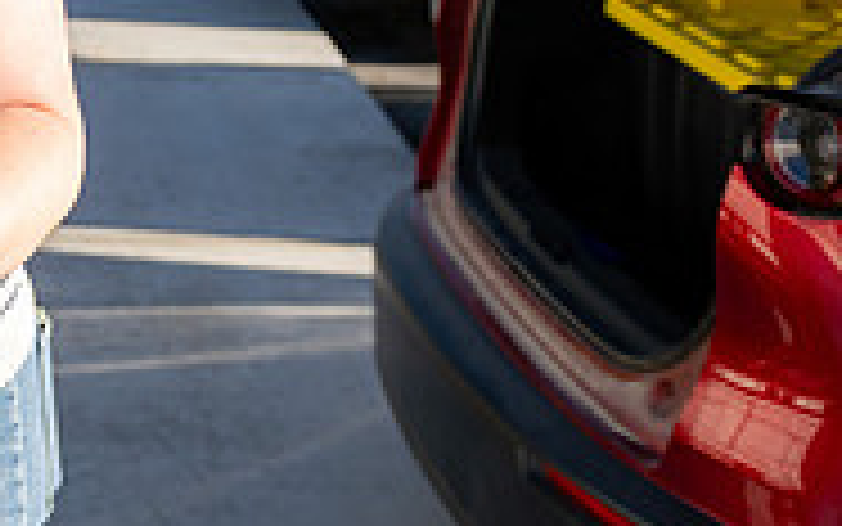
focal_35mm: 76
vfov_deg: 16.9
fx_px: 1745
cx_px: -68
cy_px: 34
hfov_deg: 25.3
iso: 200
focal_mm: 24
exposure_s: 1/2500
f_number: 2.8
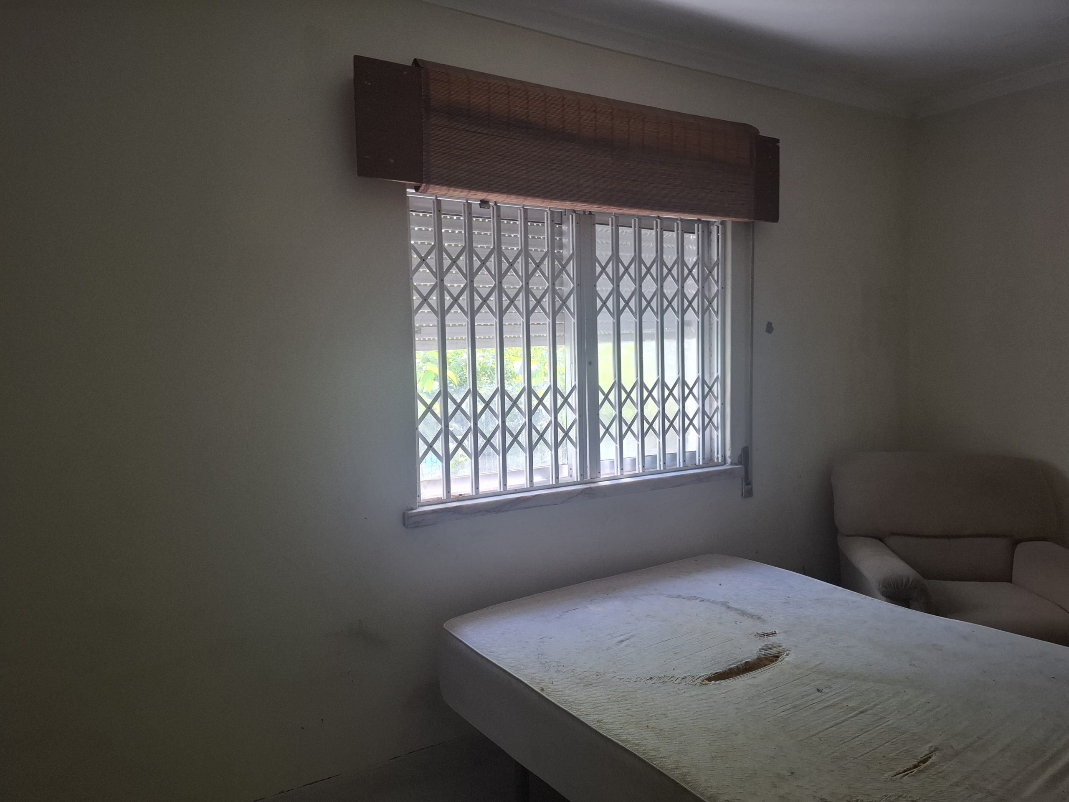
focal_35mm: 23
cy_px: 401
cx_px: 534
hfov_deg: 73.9
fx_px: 710
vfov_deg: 58.9
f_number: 1.8
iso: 64
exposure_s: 1/100
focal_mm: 5.54
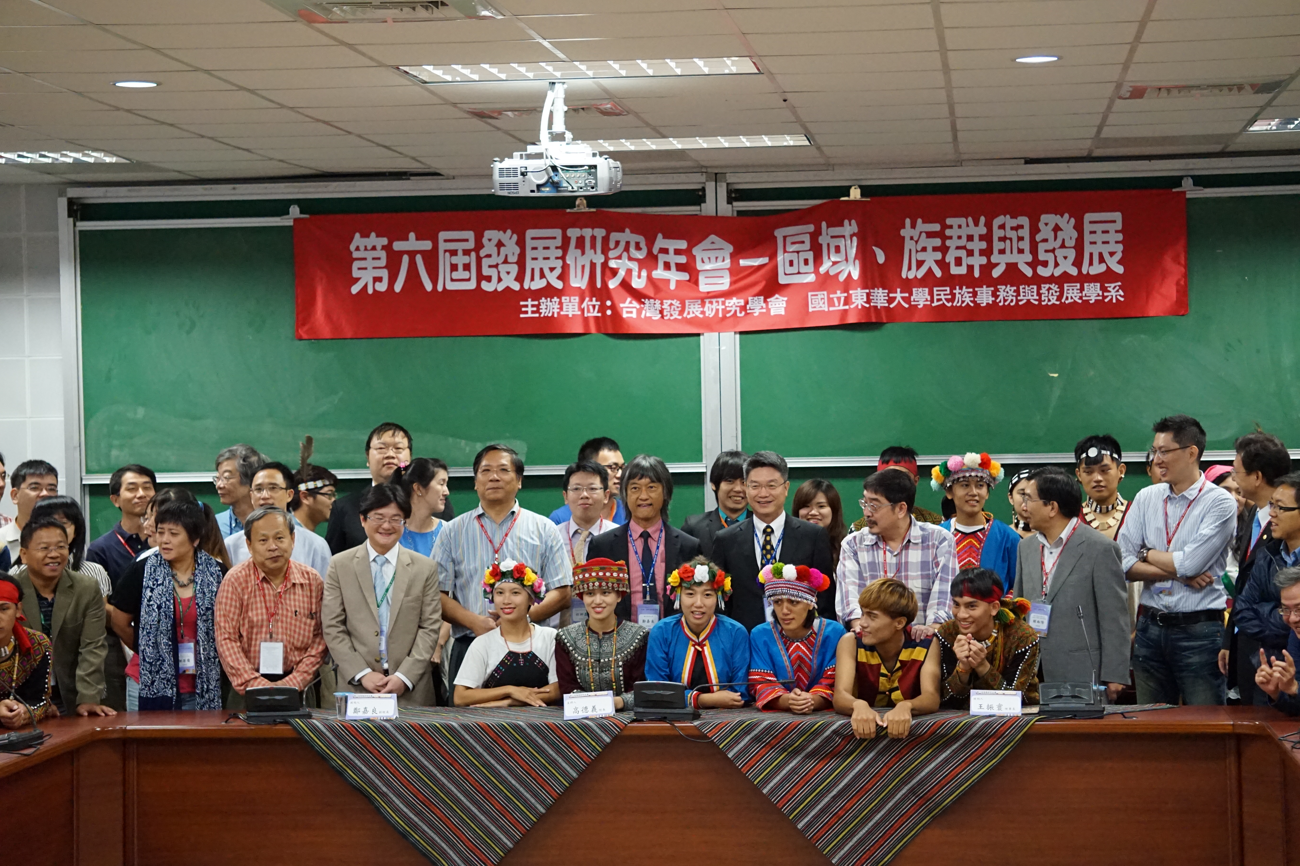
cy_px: 433
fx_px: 2978
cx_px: 650
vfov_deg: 16.5
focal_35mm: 82
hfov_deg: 24.6
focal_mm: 55
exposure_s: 1/160
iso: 3200
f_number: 4.5
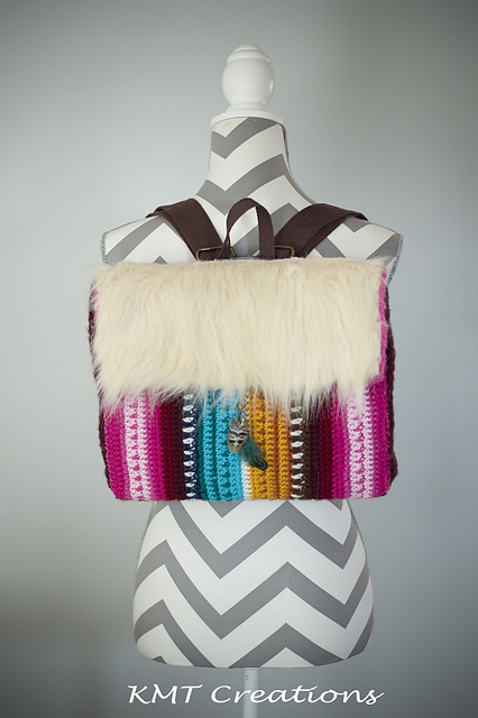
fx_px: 1495
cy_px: 359
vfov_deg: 27.0
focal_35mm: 75
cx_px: 239
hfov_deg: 18.2
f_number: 1.8
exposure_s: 1/160
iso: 400
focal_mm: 50
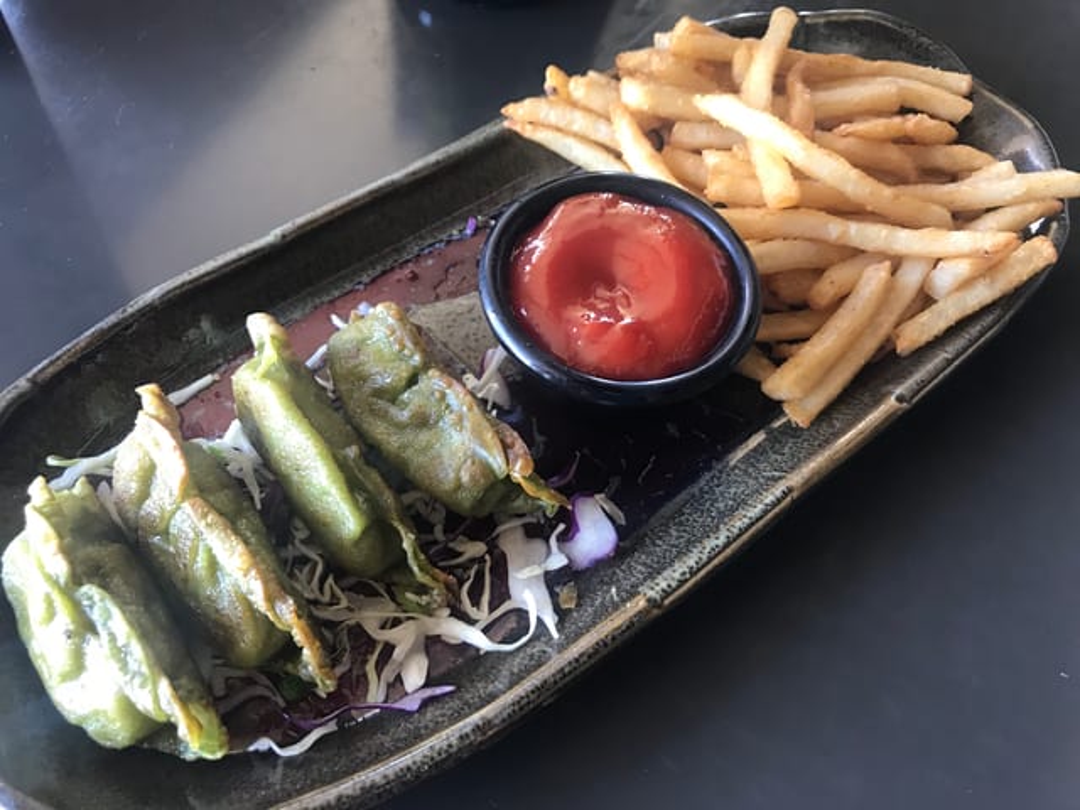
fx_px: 874
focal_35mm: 28
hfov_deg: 63.4
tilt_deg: -59.1
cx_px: 540
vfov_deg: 49.7
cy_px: 405
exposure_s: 1/17
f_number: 1.8
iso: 40
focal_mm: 3.99
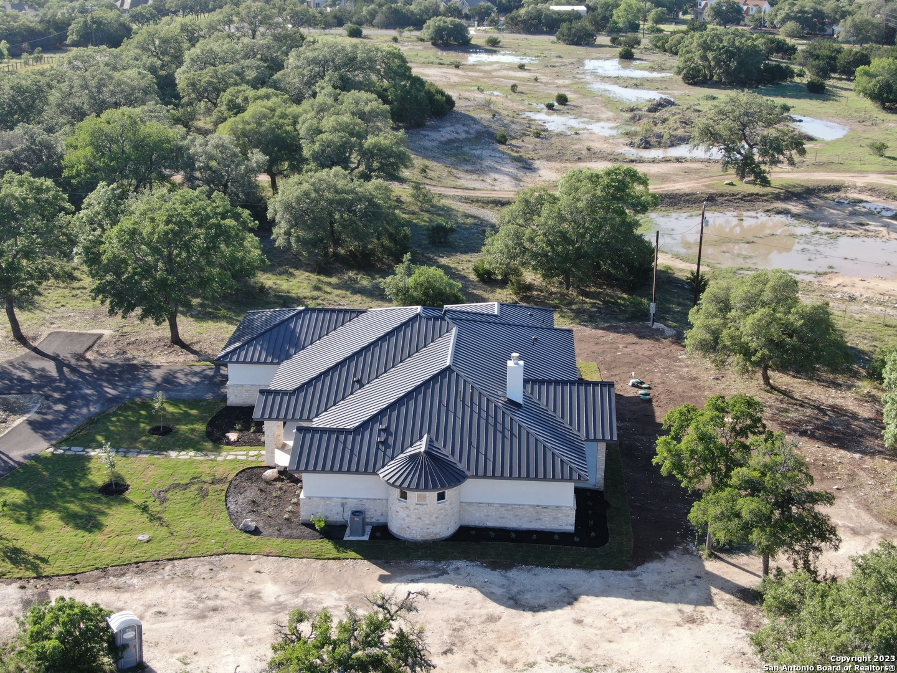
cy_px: 336
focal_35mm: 48
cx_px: 448
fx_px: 1244
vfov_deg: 30.3
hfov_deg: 39.7
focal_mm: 8.6
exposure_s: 1/200
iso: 100
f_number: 3.8
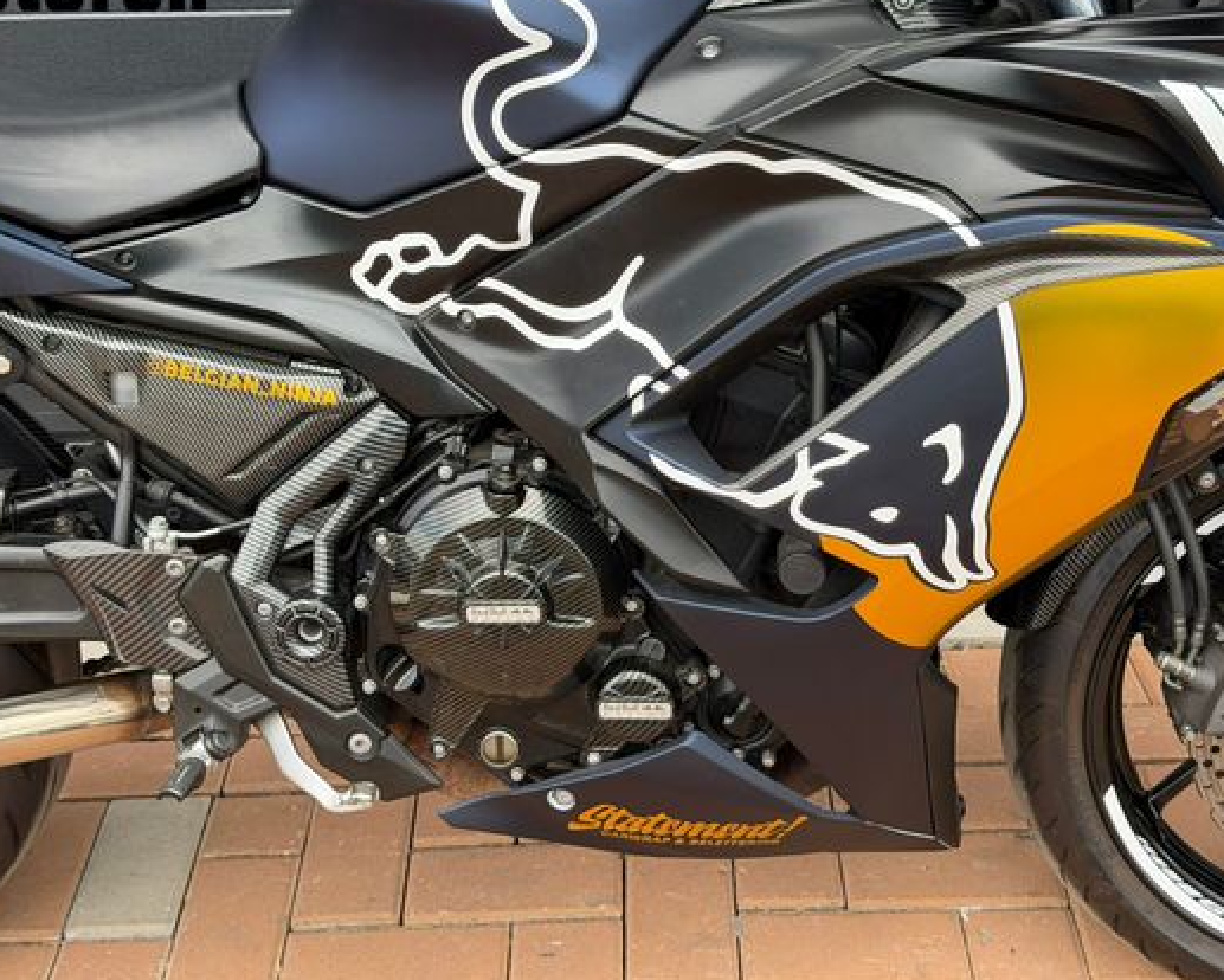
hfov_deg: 32.5
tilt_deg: -25.6
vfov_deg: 26.2
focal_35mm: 58
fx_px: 2102
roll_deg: +0.8
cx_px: 661
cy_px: 421
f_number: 1.78
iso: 100
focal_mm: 6.76
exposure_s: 1/939
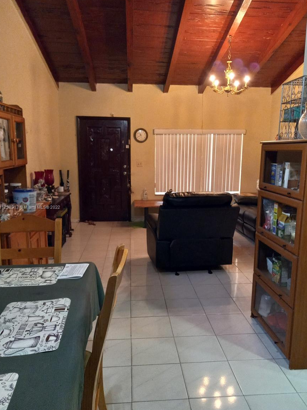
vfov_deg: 63.4
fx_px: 331
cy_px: 208
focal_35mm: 28
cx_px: 155
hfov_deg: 49.8
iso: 320
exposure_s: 1/30
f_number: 1.8
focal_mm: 3.94
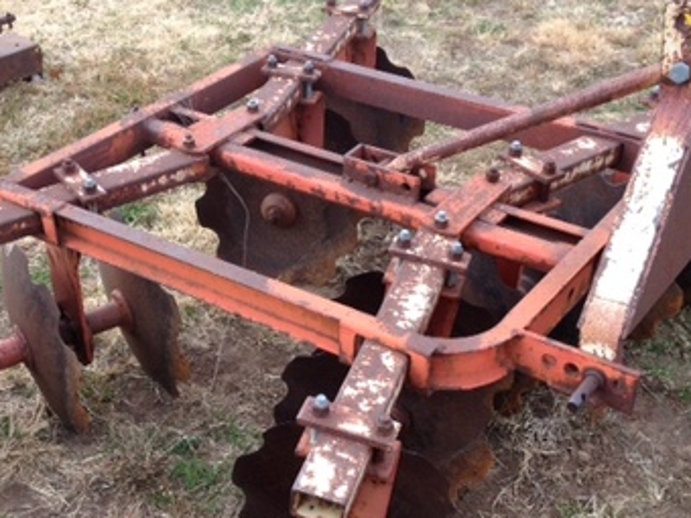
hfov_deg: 34.3
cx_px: 319
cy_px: 309
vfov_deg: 26.1
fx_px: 1118
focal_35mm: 56
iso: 64
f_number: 2.4
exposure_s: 1/319
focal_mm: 4.28
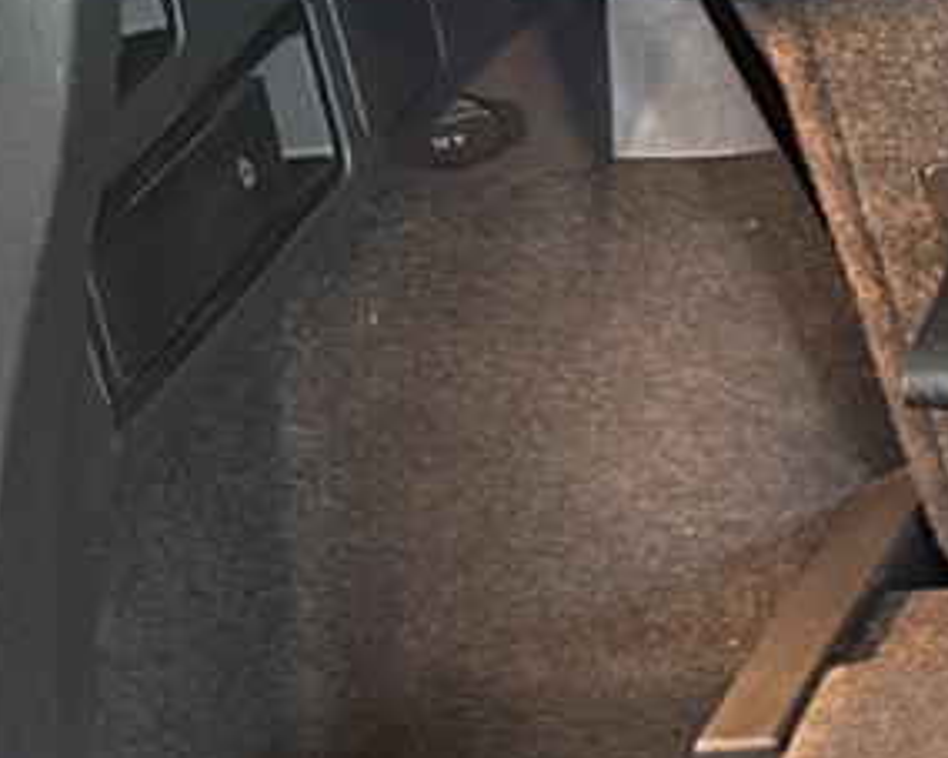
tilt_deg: -26.1
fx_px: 3702
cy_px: 270
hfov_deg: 11.7
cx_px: 2327
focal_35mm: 132
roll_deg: -1.0
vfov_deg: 11.7
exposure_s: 1/33
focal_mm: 6.76
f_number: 1.78
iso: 800
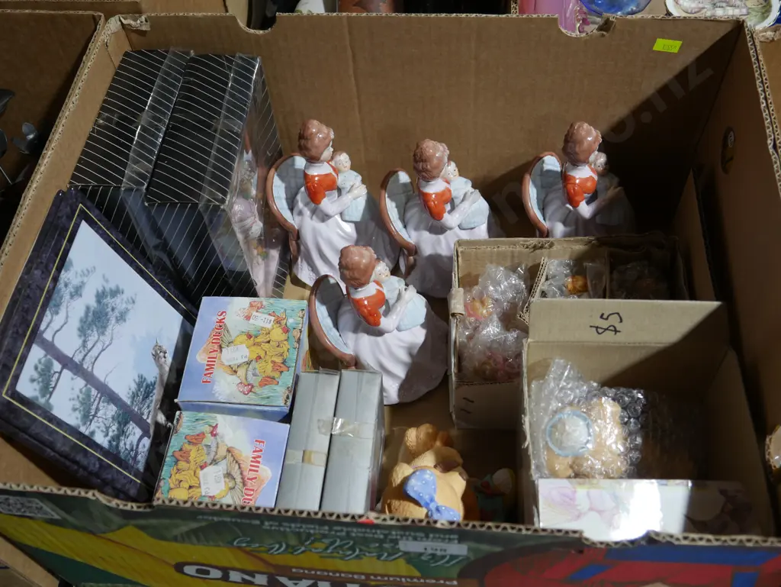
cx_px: 390
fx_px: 813
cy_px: 294
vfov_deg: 39.7
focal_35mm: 36
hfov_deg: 51.3
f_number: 4
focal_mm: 18
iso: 320
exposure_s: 1/60
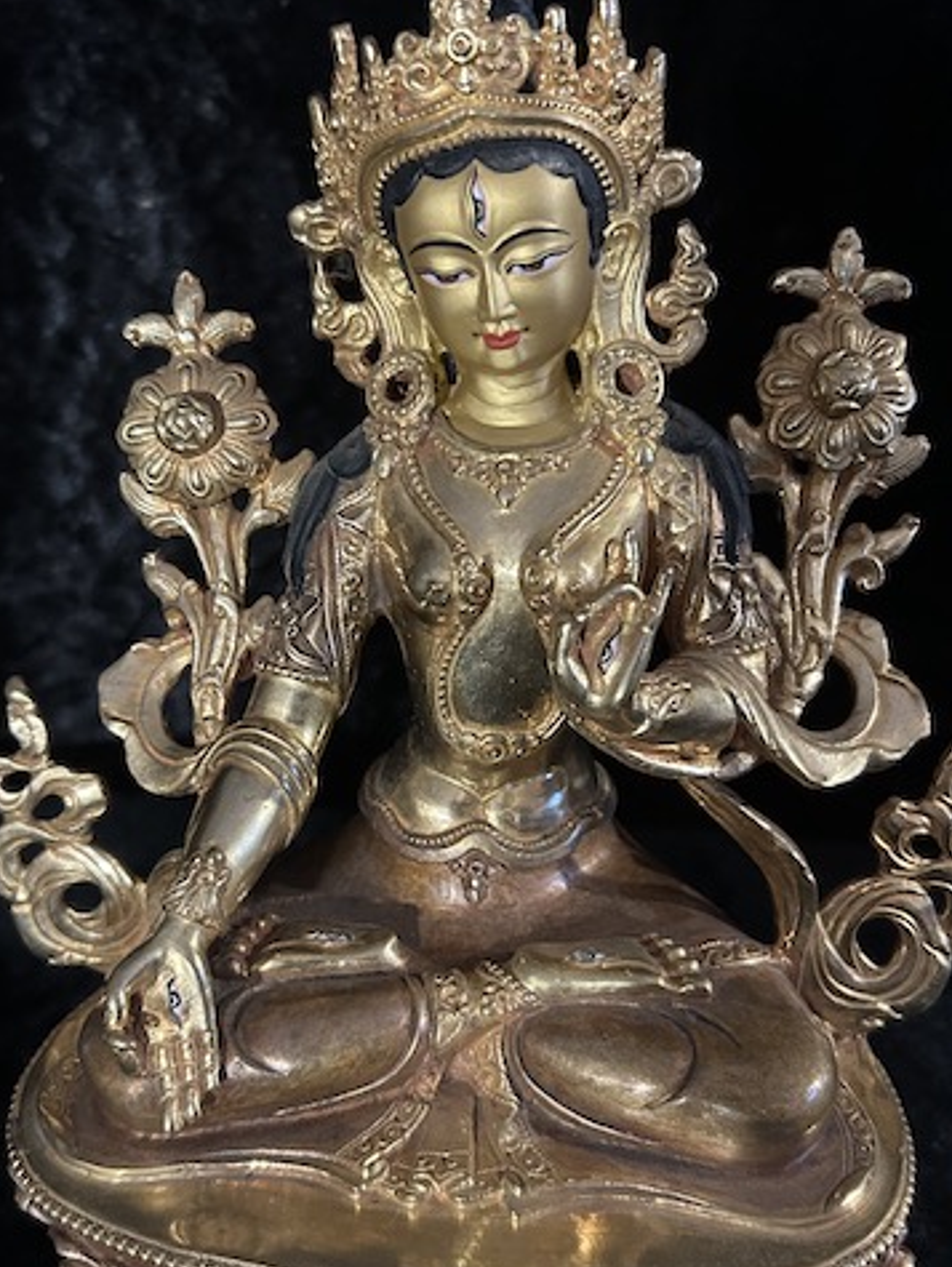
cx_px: 483
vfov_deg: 52.5
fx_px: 1282
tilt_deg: -25.8
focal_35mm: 35
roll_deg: -0.5
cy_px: 680
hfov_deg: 40.7
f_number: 1.5
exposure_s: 1/33
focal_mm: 5.7
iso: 400
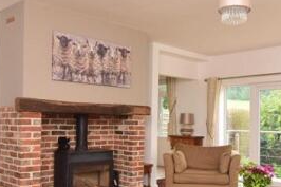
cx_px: 198
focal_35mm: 37
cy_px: 117
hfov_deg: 50.5
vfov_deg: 35.7
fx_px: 289
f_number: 5.6
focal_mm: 10
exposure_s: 1/60
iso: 400
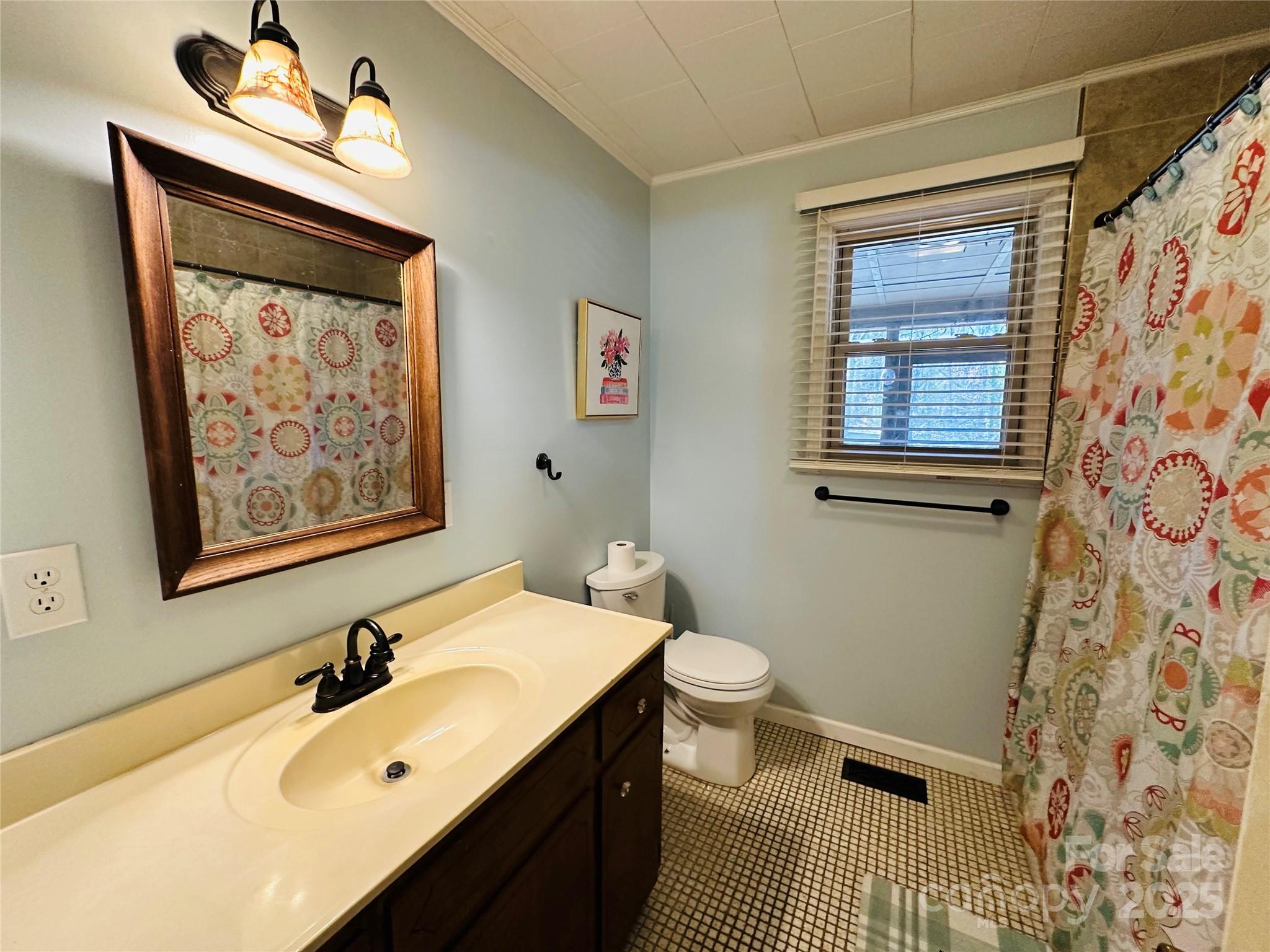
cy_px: 476
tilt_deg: -7.6
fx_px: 514
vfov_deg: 85.7
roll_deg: +0.1
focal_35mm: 14
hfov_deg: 102.1
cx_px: 635
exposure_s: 1/60
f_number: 2.2
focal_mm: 2.22
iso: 320
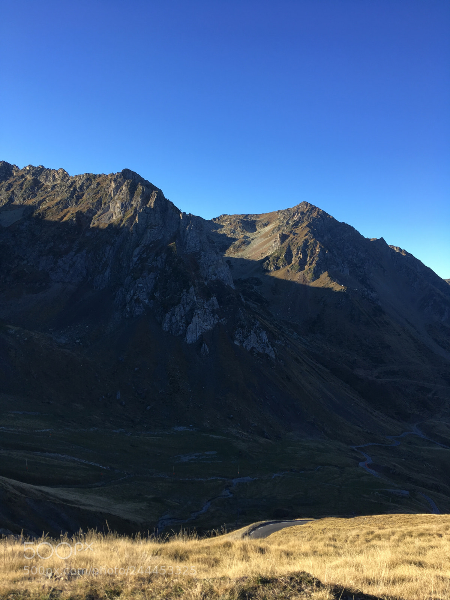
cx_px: 225
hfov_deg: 48.2
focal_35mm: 29
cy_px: 300
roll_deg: -5.6
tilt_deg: -3.6
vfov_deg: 61.7
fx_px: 503
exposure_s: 1/481
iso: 25
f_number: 2.2
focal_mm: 4.15
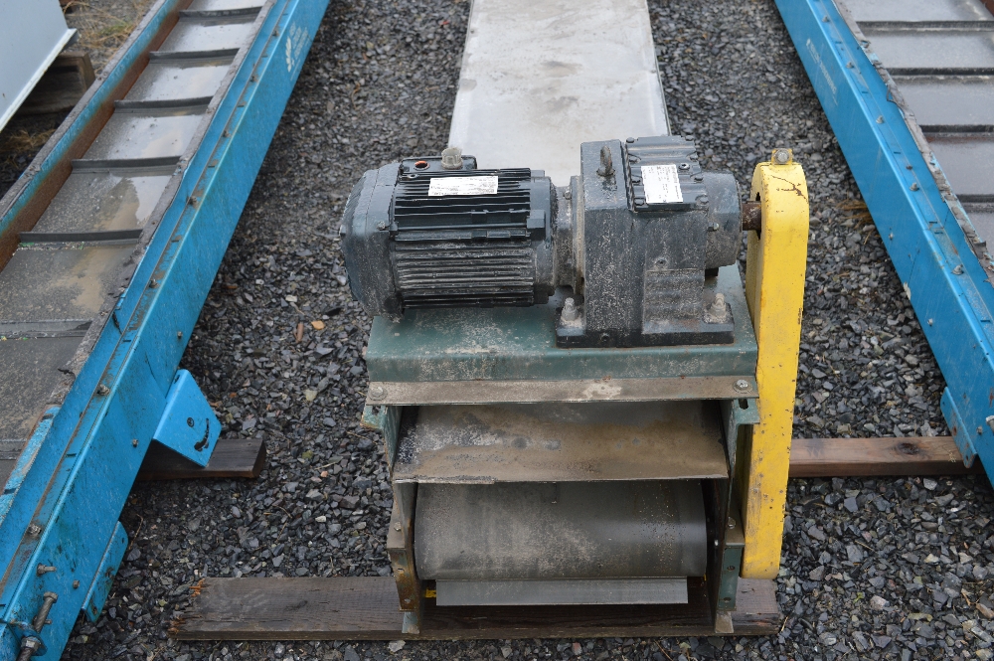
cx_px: 497
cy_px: 330
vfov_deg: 36.8
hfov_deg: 53.2
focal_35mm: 36
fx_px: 993
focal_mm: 24
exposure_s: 1/125
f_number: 5.6
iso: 180
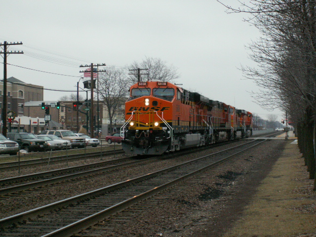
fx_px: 666
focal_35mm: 73
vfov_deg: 20.2
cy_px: 118
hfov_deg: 26.7
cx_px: 158
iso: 160
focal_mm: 12.13
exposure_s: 1/320
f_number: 3.2
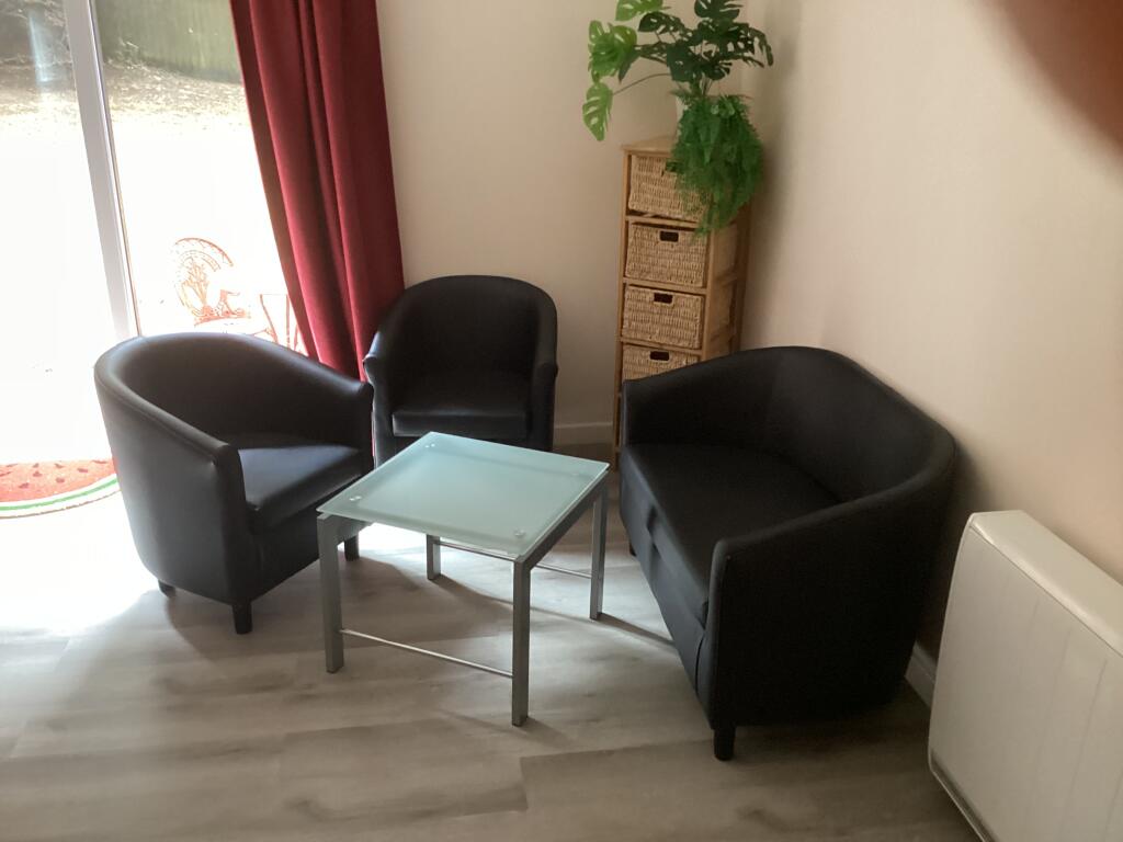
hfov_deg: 58.4
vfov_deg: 45.4
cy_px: 421
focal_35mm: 31
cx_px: 562
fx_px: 1006
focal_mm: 3.3
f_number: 2.4
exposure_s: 1/25
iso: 400
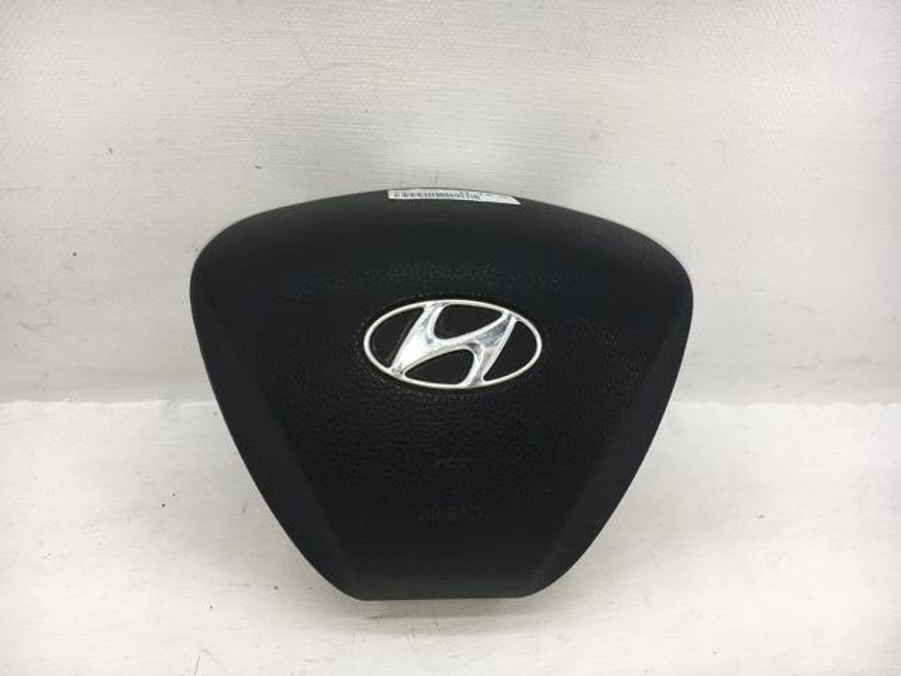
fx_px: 755
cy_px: 338
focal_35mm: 29
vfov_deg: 48.2
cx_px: 450
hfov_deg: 61.7
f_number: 2.2
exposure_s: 1/296
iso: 25
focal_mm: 4.15
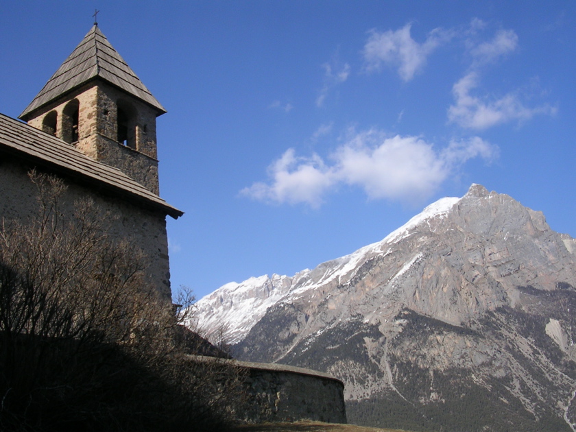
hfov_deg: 49.0
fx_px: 632
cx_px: 288
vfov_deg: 37.7
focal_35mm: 38
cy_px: 216
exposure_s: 1/364
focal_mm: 5.8
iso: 50
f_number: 5.6
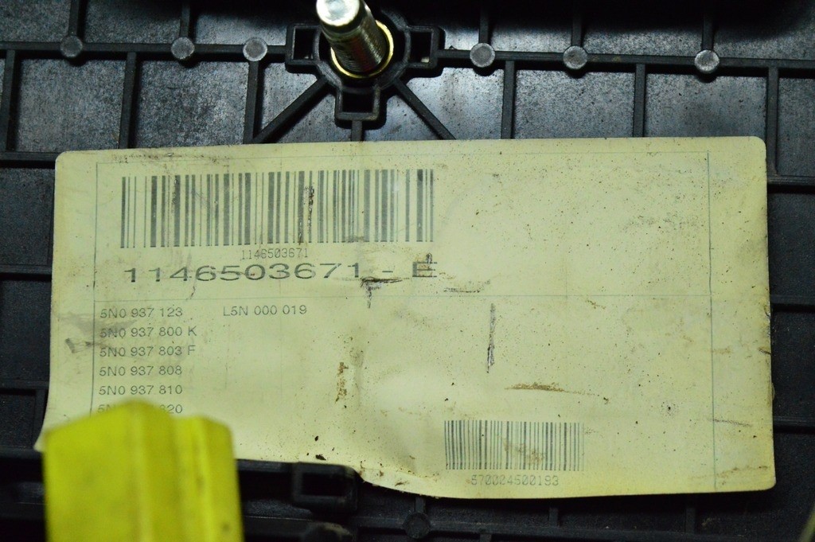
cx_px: 408
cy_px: 271
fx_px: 1866
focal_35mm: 82
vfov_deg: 16.5
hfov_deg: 24.6
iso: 6400
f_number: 5.6
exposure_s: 1/640
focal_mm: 55
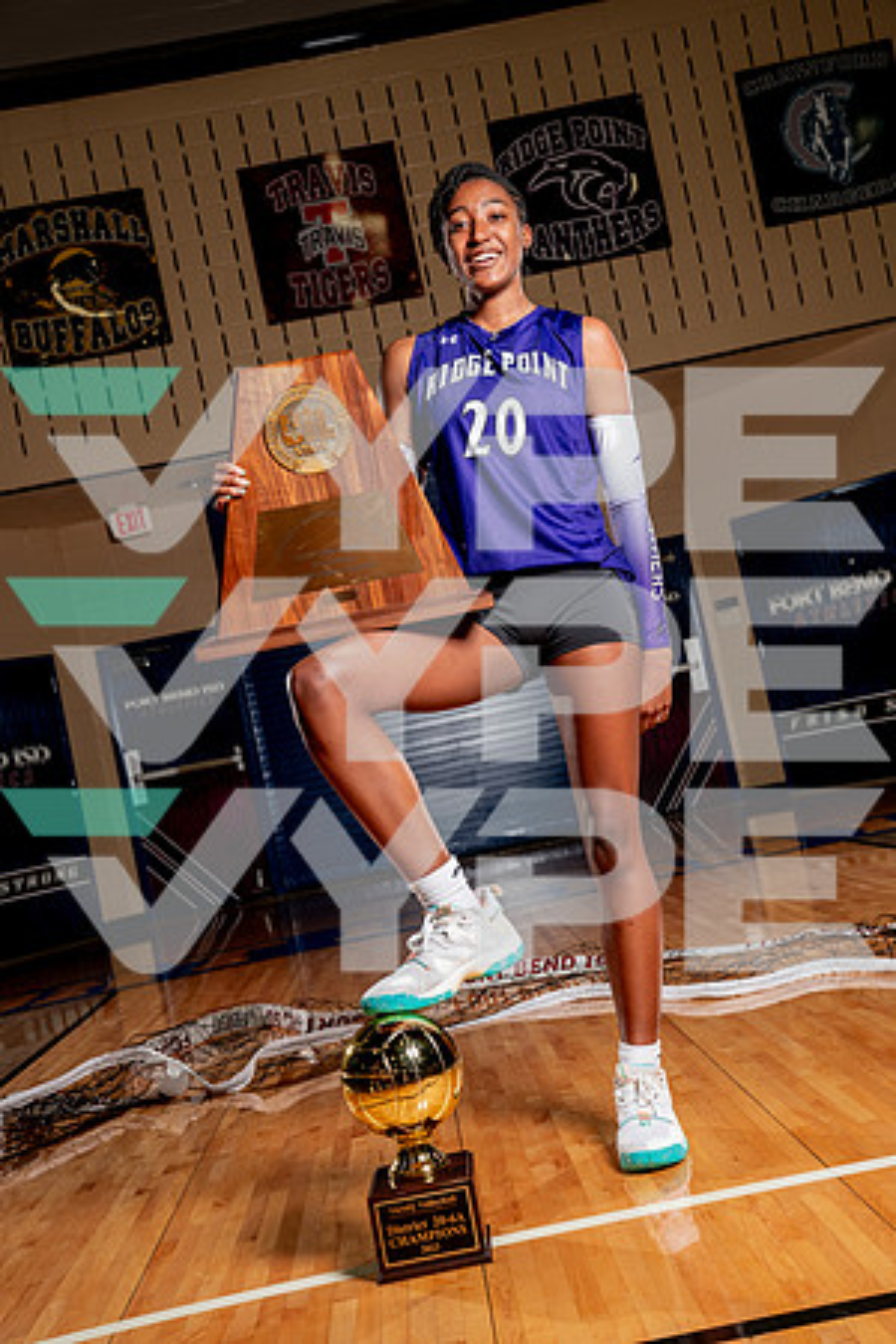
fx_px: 1605
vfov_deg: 45.4
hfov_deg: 31.2
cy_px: 672
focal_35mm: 43
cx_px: 448
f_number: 5.6
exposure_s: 1/250
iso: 200
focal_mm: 43
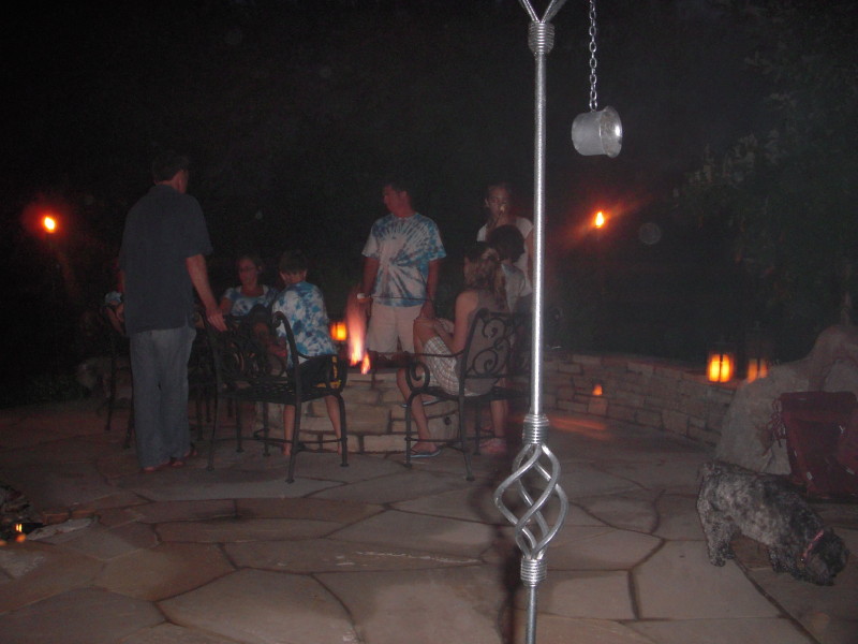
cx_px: 429
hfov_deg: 49.0
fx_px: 942
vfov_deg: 37.7
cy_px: 322
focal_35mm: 38
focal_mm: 6.3
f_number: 3.3
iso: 400
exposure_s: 1/2
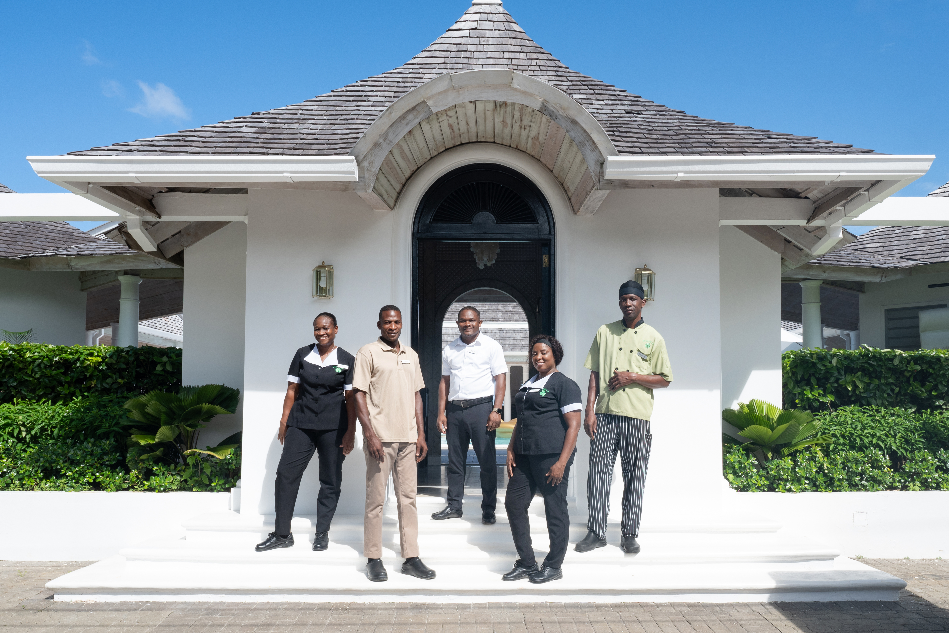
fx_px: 685
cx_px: 474
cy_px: 316
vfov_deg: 49.6
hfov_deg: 69.4
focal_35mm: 26
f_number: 14
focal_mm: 26
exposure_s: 1/200
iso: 320
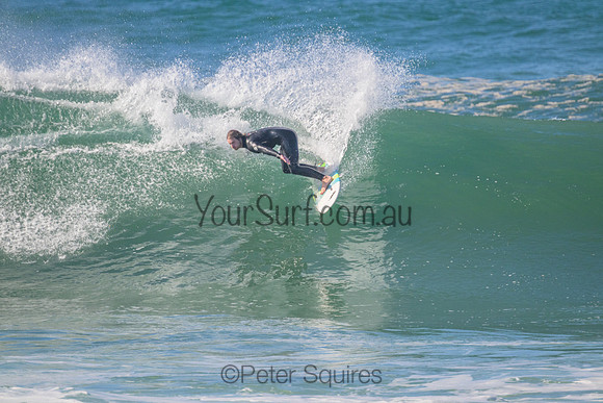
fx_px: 13403
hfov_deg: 2.6
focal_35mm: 800
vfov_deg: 1.7
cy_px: 202
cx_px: 302
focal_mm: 800
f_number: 11
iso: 1600
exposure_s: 1/2000
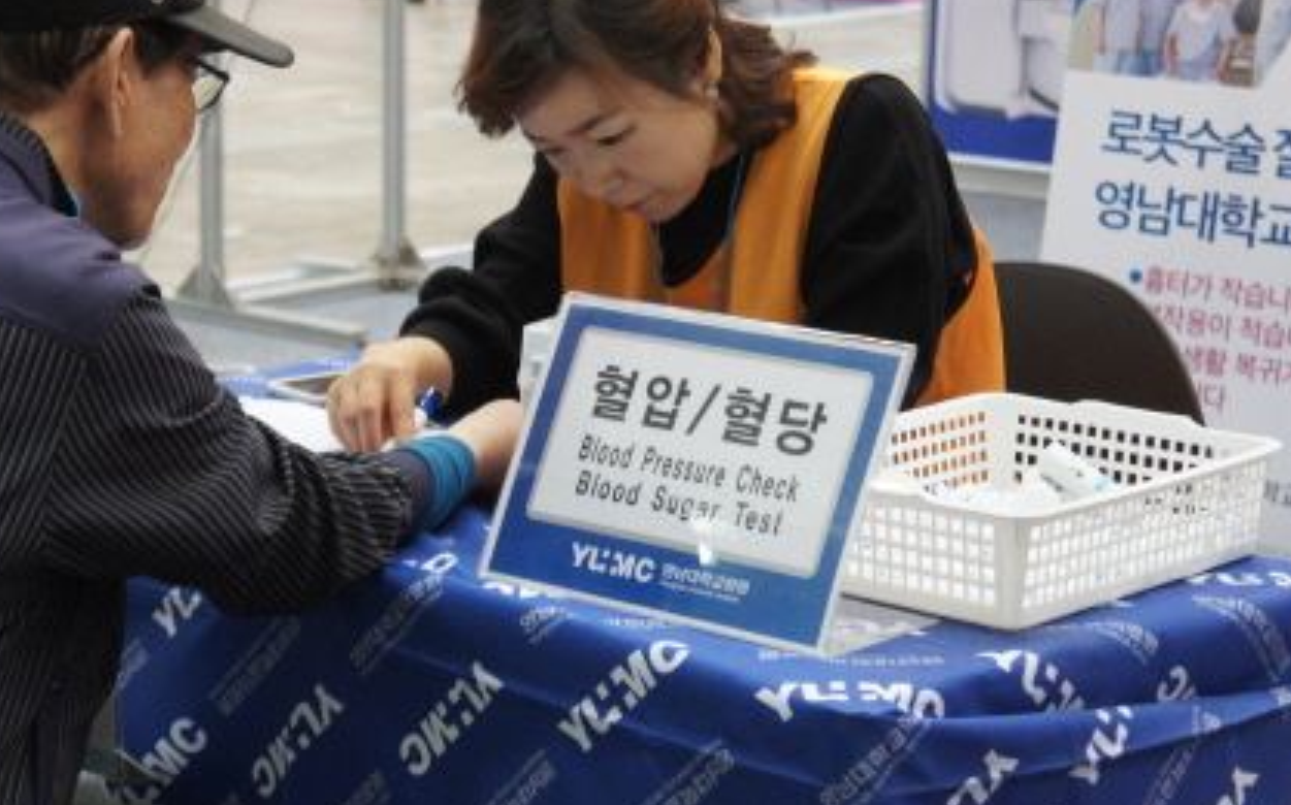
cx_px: 368
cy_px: 272
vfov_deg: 13.0
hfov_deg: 20.7
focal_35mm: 100
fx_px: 3516
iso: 1600
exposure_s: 1/80
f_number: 5
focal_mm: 44
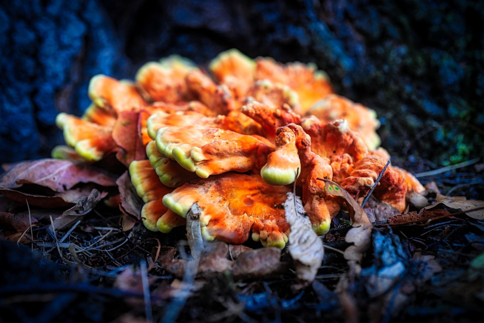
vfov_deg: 22.6
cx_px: 242
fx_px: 807
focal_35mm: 60
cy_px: 162
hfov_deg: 33.4
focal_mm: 60
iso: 2500
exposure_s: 1/200
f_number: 5.6
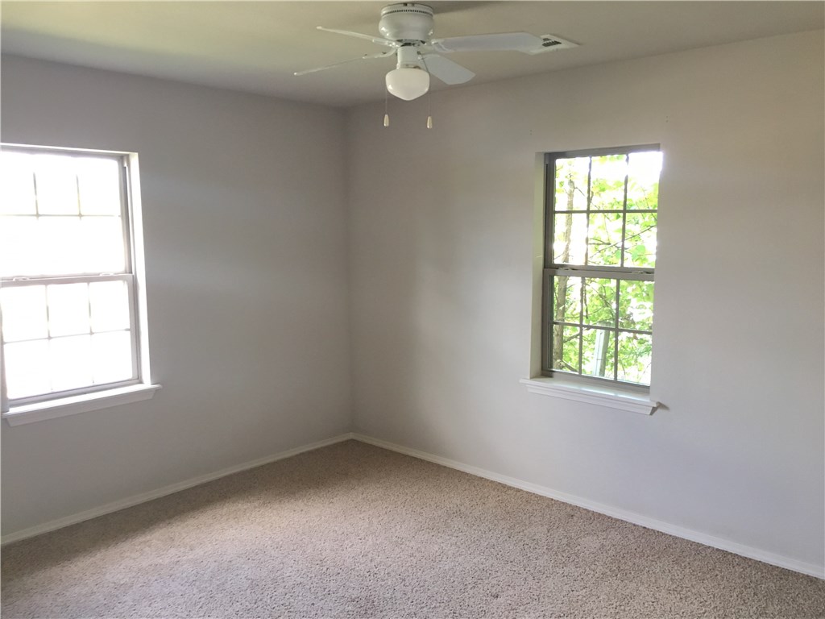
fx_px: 691
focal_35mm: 29
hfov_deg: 61.7
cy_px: 310
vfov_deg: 48.2
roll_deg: +0.5
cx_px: 412
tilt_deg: -6.0
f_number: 2.2
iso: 125
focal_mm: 4.15
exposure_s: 1/30
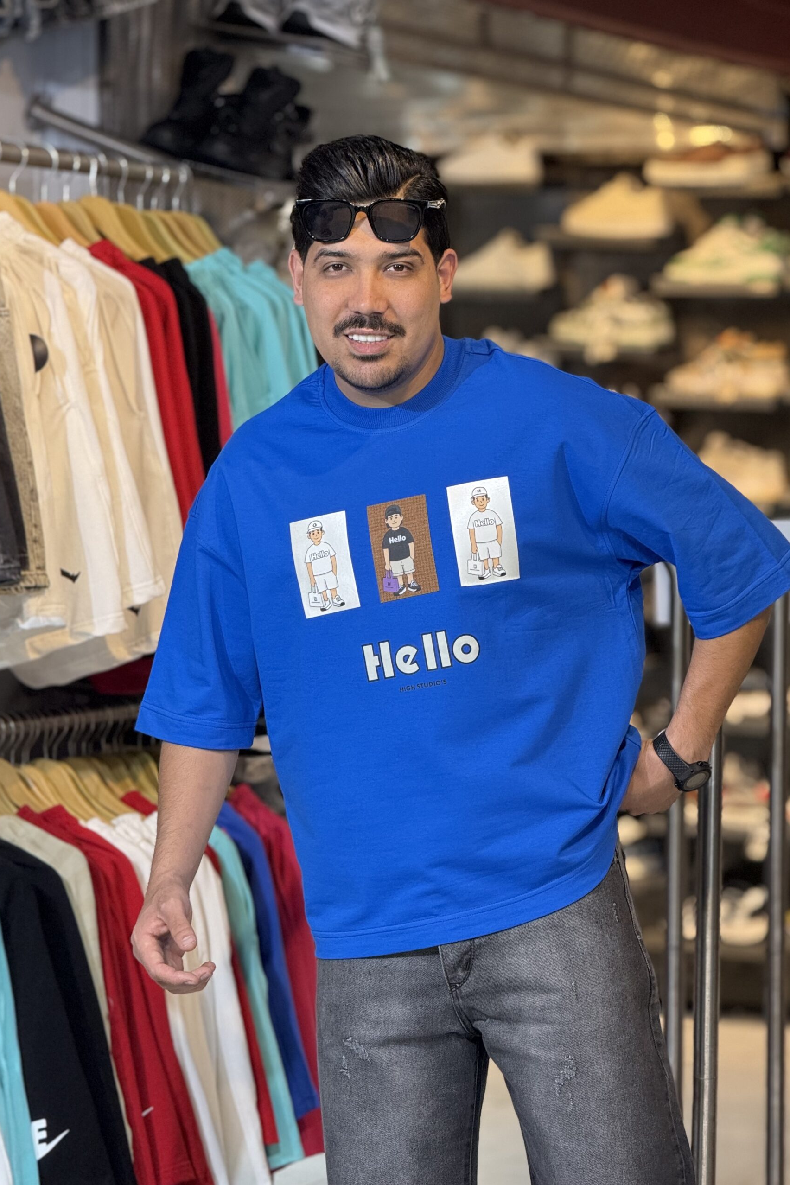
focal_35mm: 125
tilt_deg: -2.8
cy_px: 592
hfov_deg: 11.0
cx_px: 439
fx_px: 4114
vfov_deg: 16.4
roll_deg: -1.6
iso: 320
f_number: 2.8
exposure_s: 1/100
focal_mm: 15.66
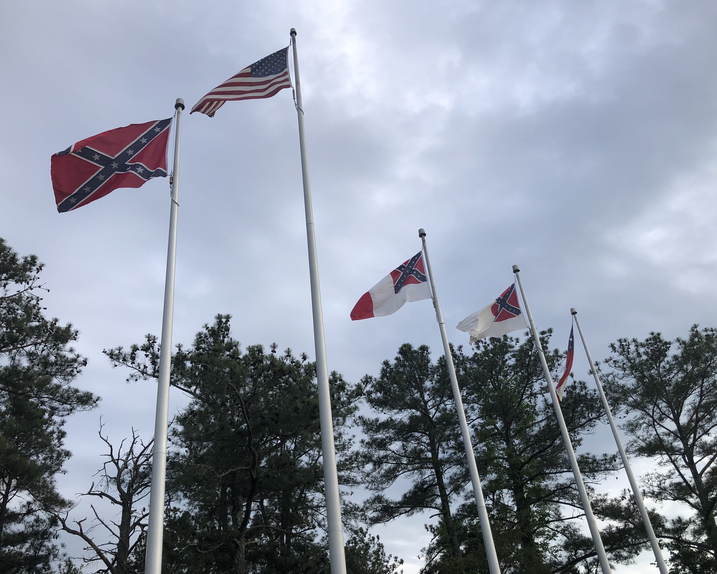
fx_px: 637
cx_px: 352
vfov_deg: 48.5
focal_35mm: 30
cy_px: 284
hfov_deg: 58.8
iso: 20
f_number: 1.8
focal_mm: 3.99
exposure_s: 1/823
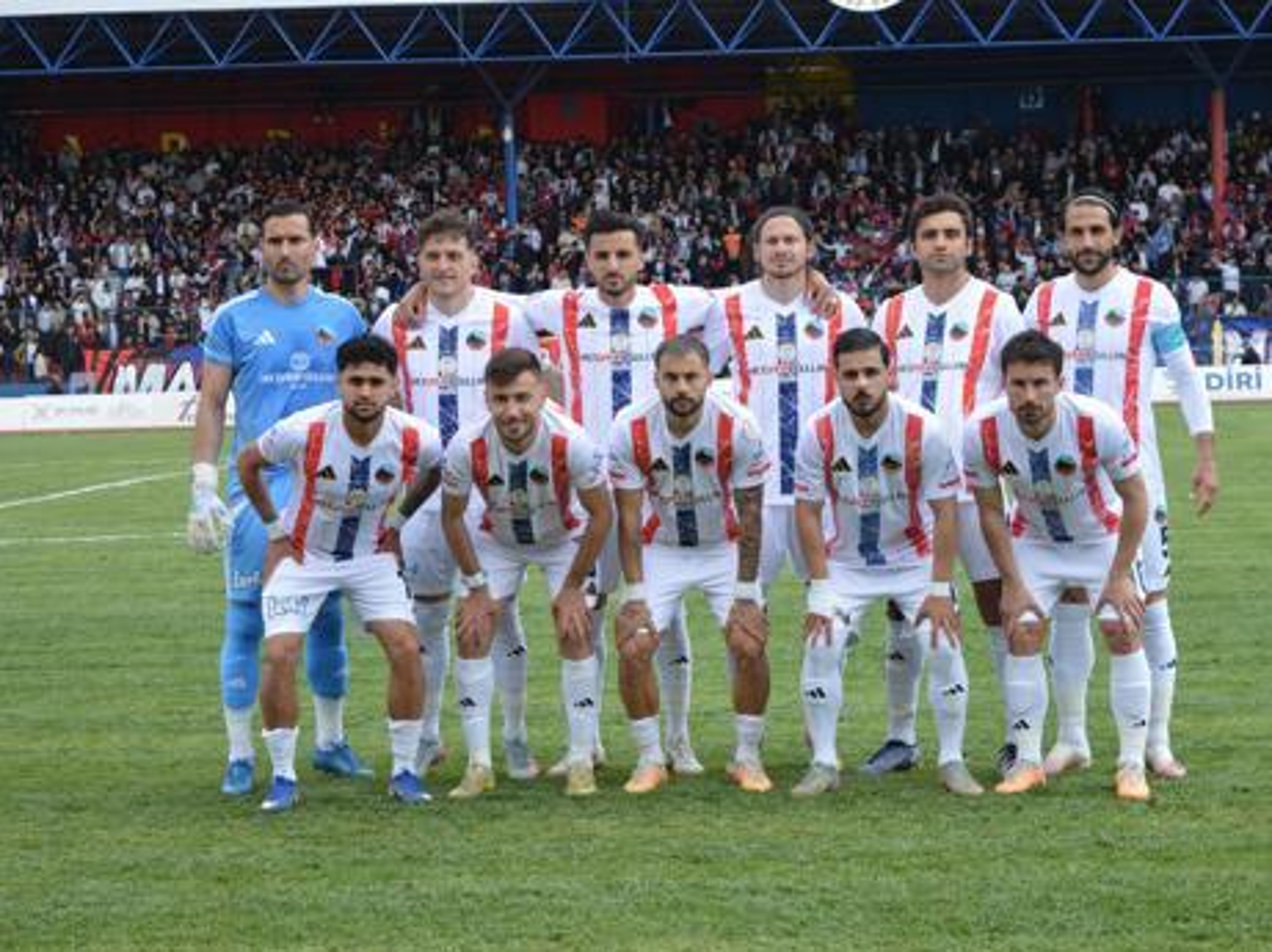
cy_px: 480
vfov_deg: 16.3
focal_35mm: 91
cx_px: 679
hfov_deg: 21.7
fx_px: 3325
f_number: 6.3
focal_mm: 55
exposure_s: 1/160
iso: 100
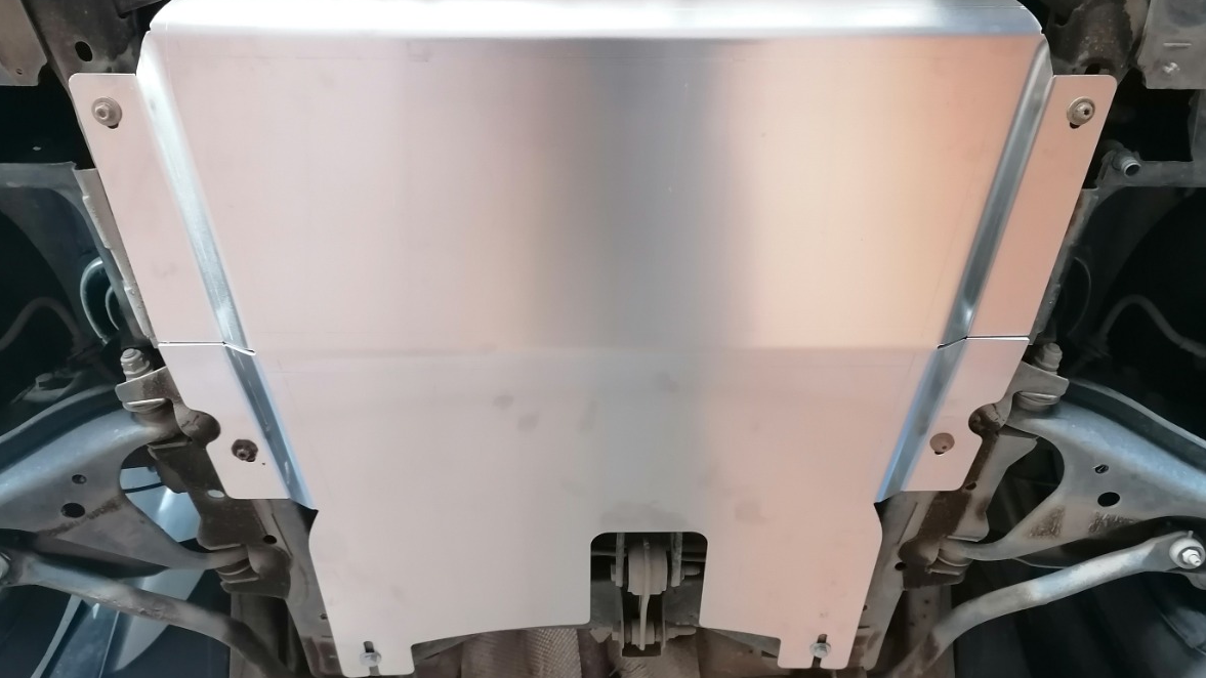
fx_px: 959
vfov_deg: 38.9
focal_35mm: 30
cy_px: 333
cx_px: 605
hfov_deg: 64.3
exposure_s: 1/25
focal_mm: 4.75
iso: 400
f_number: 1.8
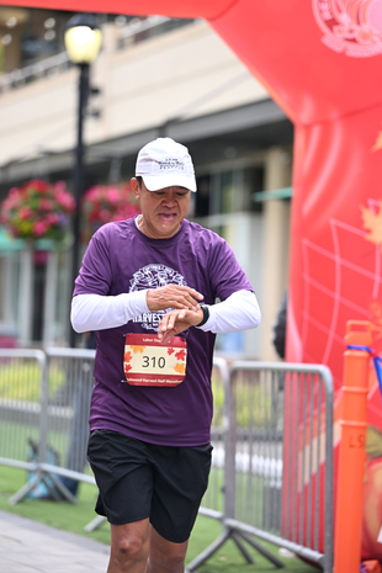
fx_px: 2260
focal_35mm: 142
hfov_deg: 9.7
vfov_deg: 14.4
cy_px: 253
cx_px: 213
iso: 640
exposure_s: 1/1600
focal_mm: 120
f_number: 2.8
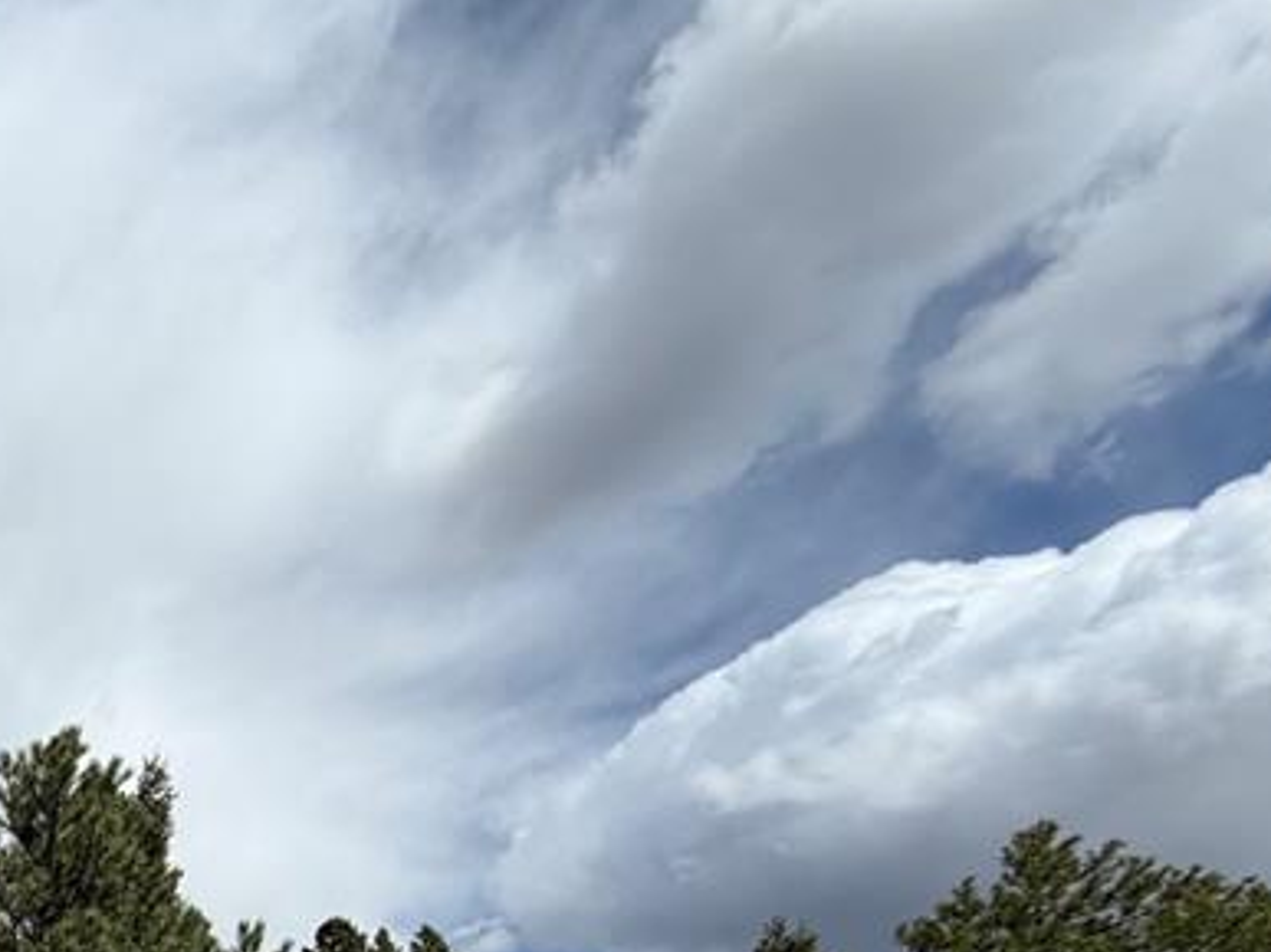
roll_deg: -2.6
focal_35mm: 37
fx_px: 1358
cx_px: -309
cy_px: 1177
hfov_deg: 36.5
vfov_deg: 31.5
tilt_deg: +5.9
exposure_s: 1/1368
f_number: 2.2
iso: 20
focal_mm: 2.22
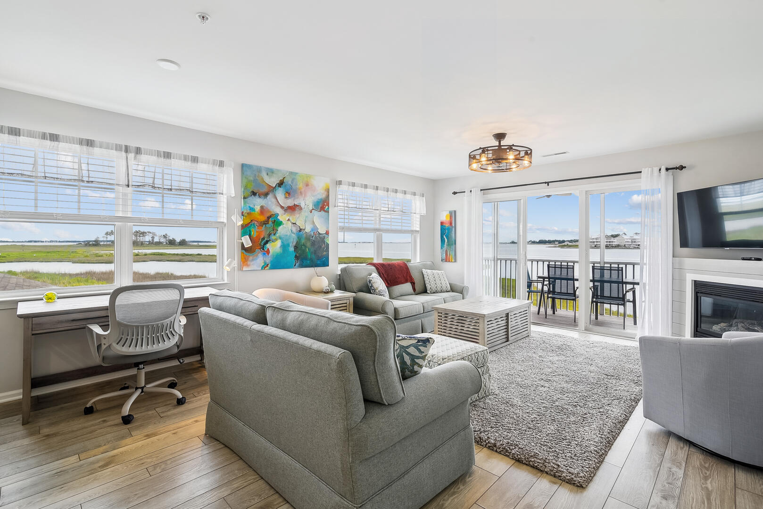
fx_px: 339
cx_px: 382
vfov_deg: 73.8
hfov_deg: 96.7
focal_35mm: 16
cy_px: 254
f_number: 8
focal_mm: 16
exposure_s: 1/20
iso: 100
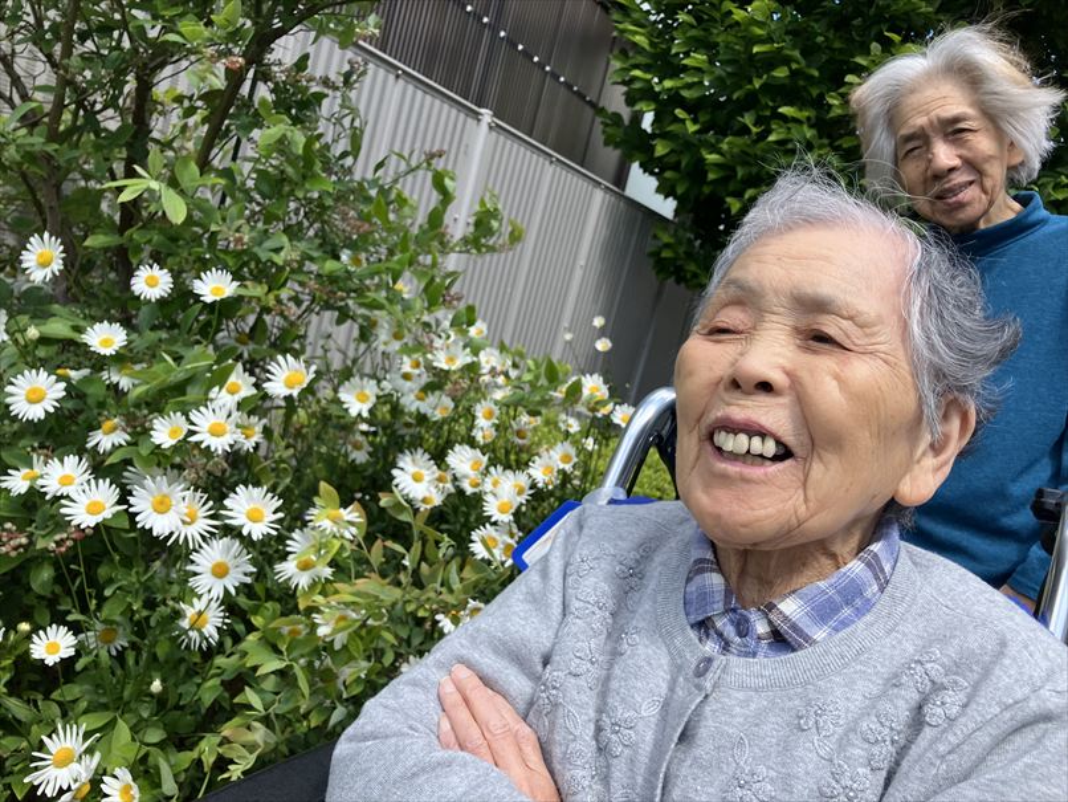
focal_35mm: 28
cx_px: 534
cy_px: 401
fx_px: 864
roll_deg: -14.2
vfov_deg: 49.8
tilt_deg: -5.2
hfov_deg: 63.4
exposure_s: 1/934
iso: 32
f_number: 1.8
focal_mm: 3.99
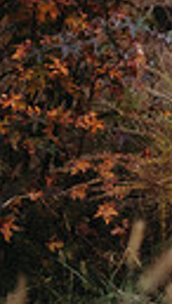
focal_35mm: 226
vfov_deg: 9.5
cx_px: 679
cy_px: 81
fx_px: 1824
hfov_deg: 4.9
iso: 400
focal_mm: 48
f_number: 2.8
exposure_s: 1/250
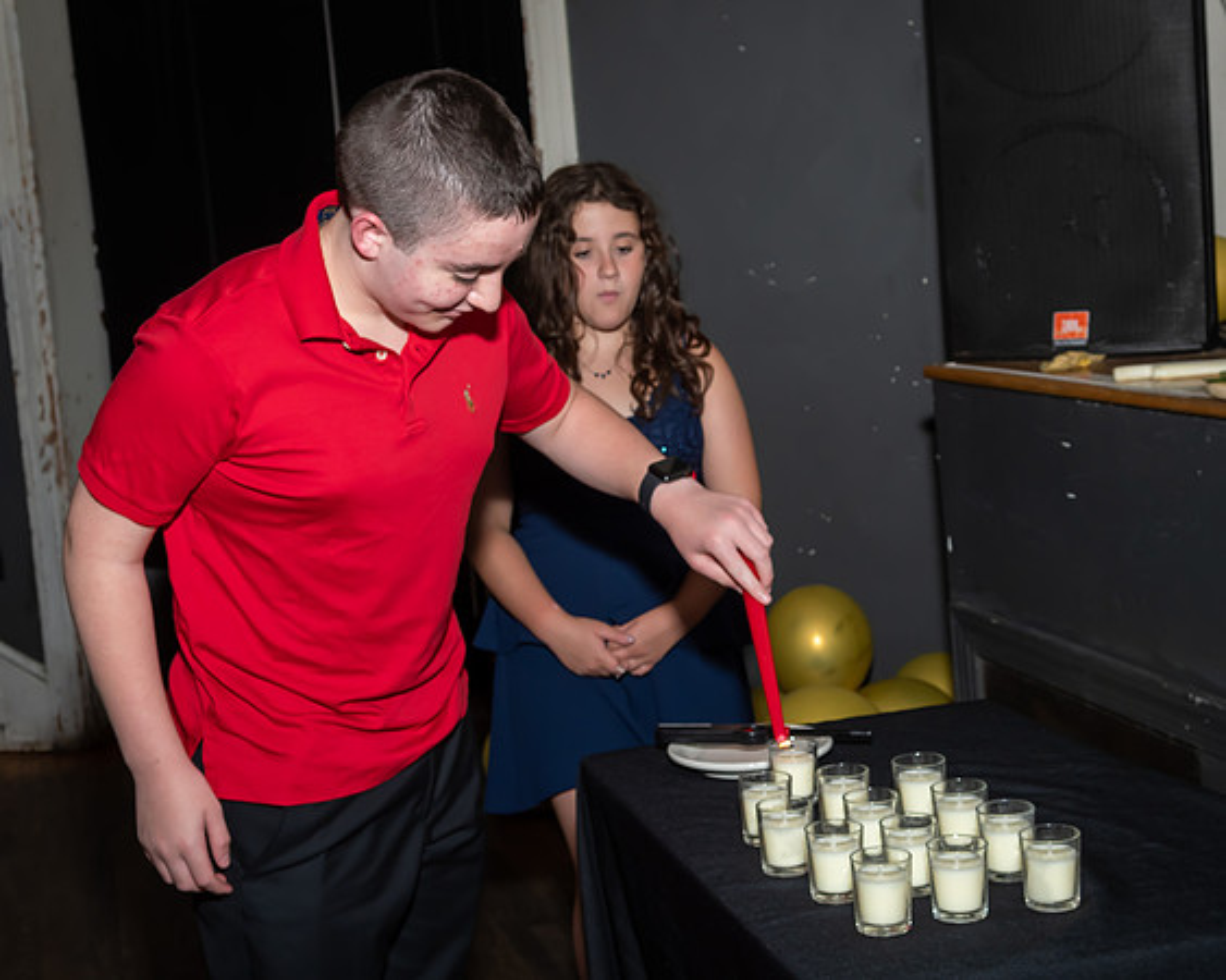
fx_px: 2117
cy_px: 417
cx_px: 694
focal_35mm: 58
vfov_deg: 26.0
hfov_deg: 32.3
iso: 400
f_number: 6.3
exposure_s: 1/250
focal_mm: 30
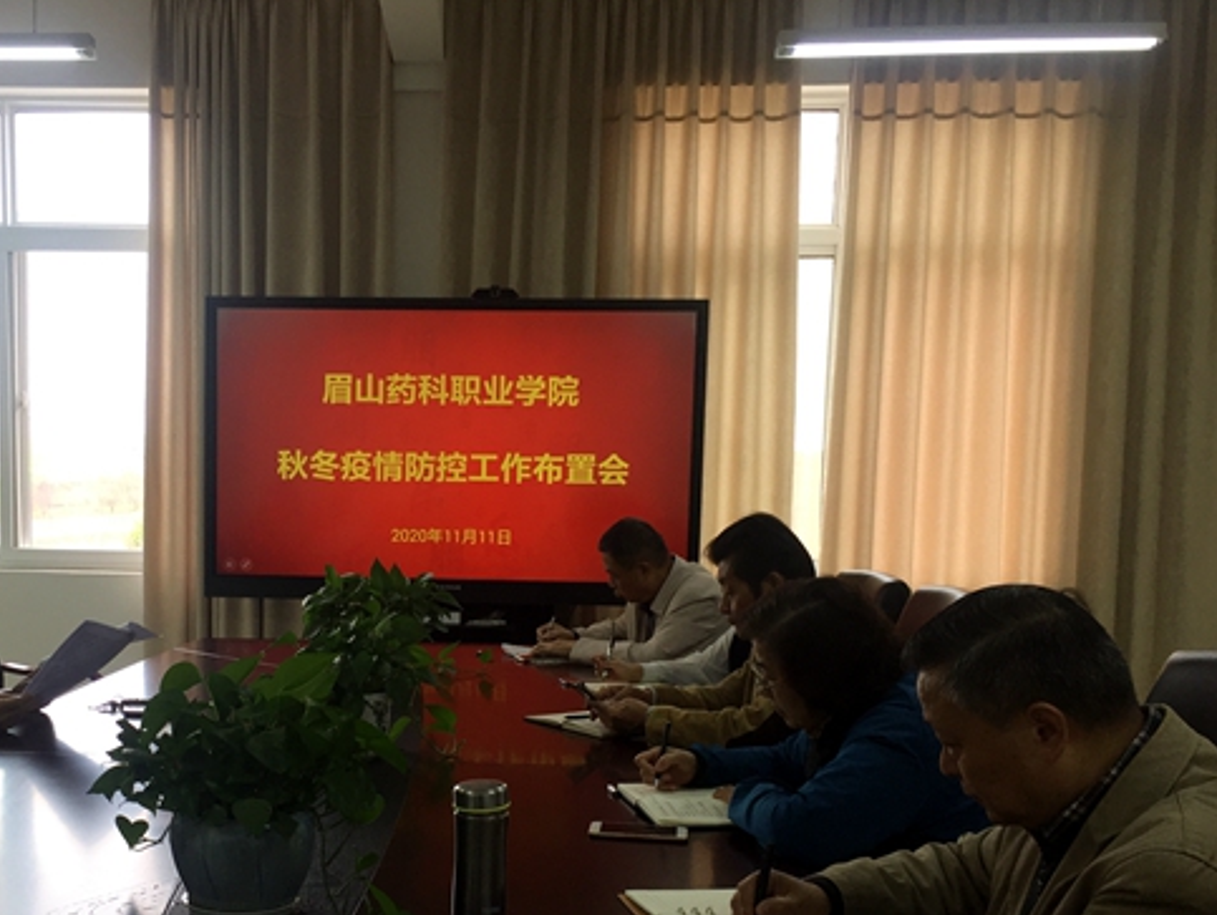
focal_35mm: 42
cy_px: 644
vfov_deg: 33.9
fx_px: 1478
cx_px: 380
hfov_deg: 44.0
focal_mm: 4.15
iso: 50
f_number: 2.2
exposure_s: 1/100
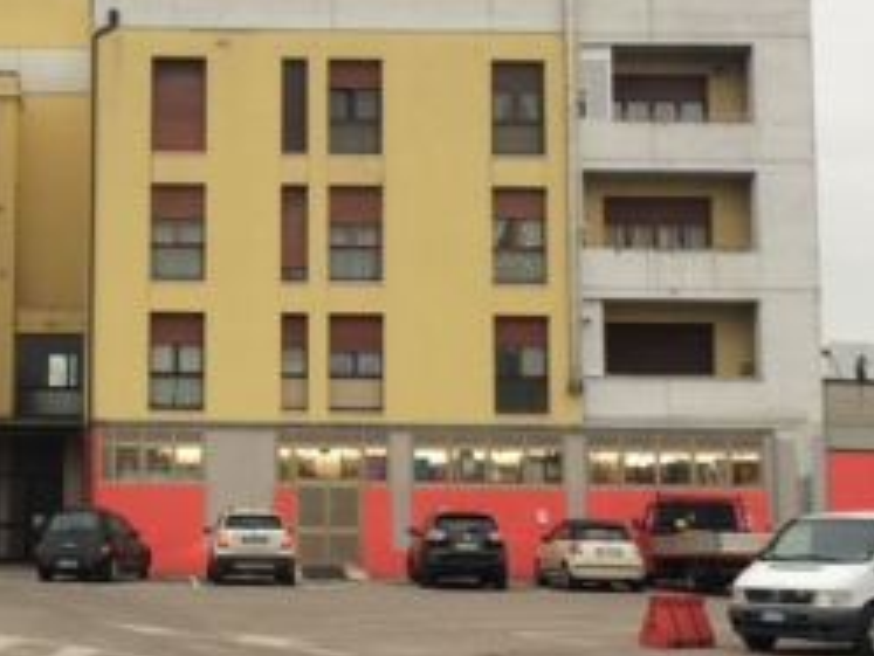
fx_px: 1743
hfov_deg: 27.4
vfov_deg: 21.3
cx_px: 133
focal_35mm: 69
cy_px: 316
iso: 40
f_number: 2.2
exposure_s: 1/100
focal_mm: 4.15
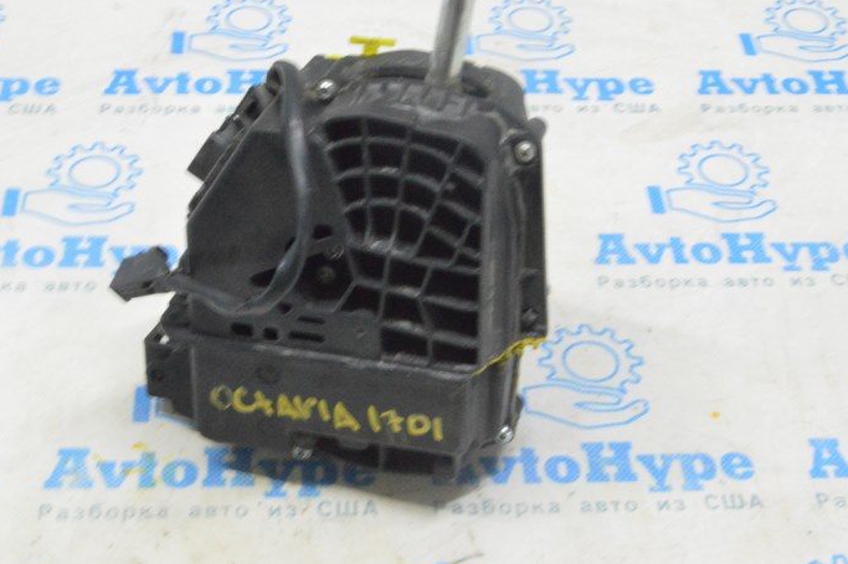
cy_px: 160
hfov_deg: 29.0
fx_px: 1641
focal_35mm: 70
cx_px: 404
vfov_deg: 19.4
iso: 6400
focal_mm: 31
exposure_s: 1/15
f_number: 20
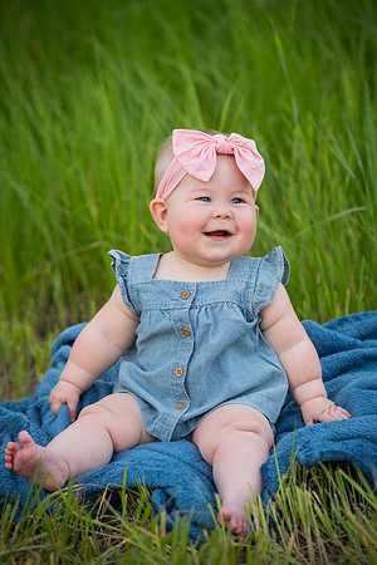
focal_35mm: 150
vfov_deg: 13.7
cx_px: 188
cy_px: 282
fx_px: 2356
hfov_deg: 9.1
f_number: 5
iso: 400
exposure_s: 1/400
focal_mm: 150
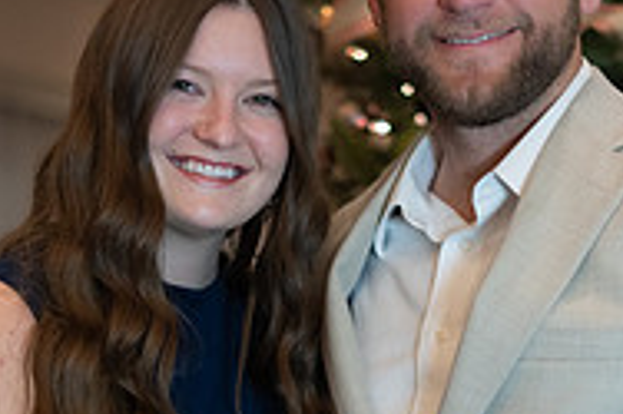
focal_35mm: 158
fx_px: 2732
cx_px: 368
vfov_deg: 8.6
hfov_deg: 13.0
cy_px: 389
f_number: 1.8
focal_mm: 50
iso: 1250
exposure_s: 1/320
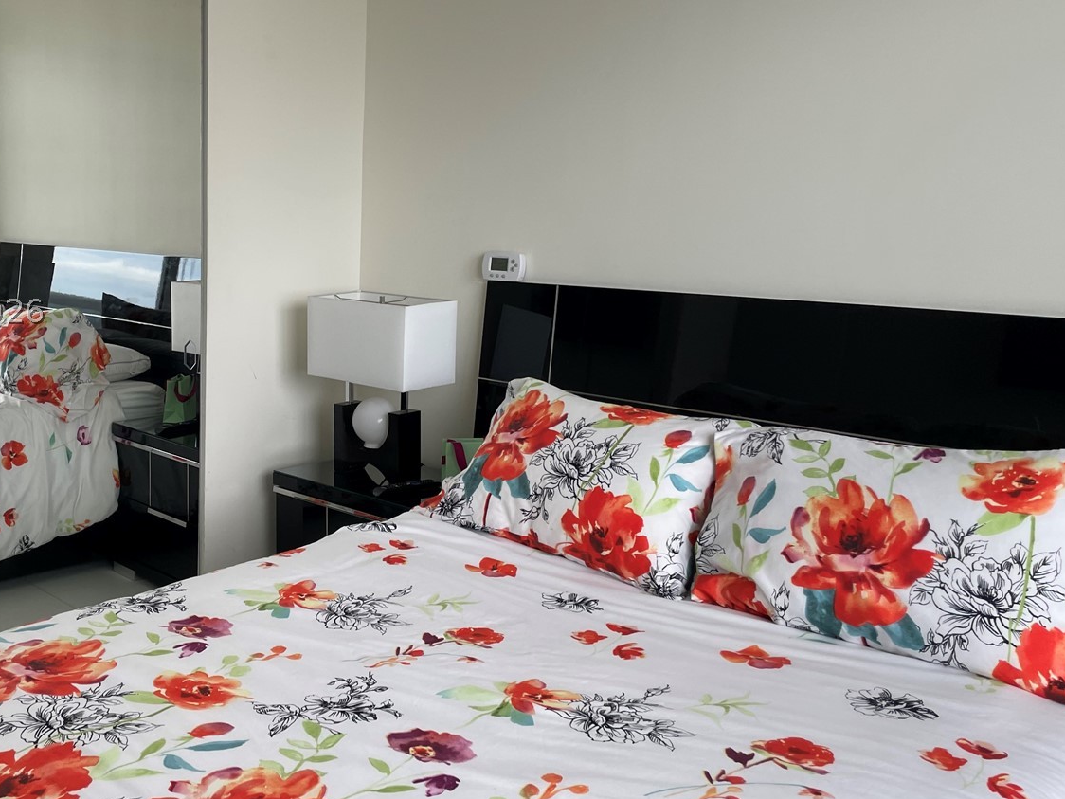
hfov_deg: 49.1
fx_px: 1138
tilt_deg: -4.7
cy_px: 311
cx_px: 334
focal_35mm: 37
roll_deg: -0.1
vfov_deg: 38.5
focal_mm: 4.2
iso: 40
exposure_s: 1/121
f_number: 1.6
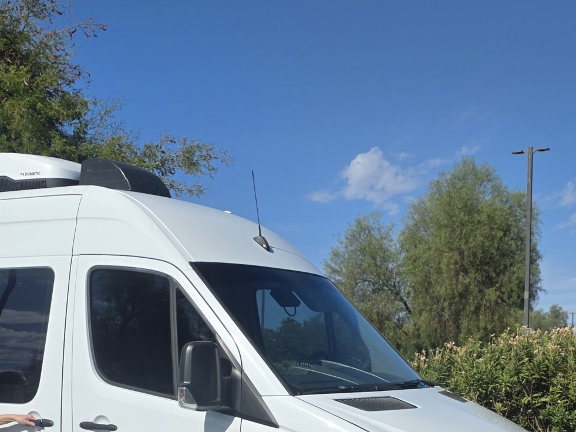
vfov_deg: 23.4
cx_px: 233
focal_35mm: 60
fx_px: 999
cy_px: 431
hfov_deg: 32.1
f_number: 1.7
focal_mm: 6.3
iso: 80
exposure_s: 1/7944
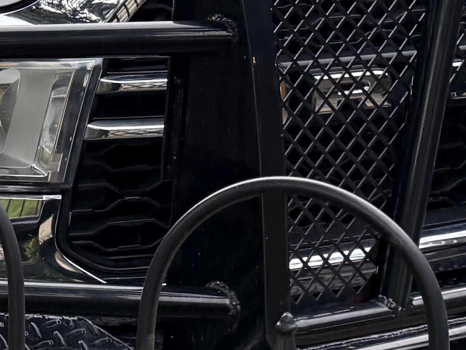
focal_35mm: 115
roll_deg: -0.4
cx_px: -421
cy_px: 96
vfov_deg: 12.8
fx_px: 1548
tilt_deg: -11.4
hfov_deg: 14.6
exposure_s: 1/212
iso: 125
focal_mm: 6.76
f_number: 1.78
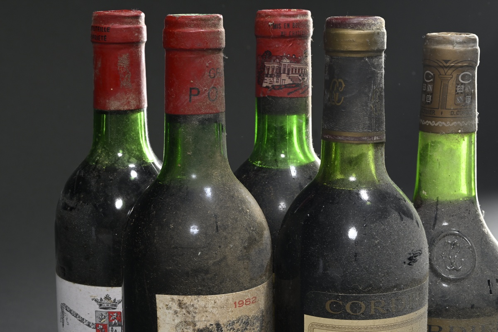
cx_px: 249
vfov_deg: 18.2
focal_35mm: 75
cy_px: 166
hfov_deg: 27.0
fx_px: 1037
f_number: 14
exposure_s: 1/125
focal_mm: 50
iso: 250
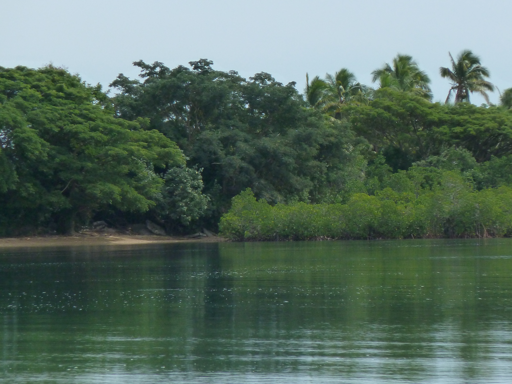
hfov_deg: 5.0
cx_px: 256
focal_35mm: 399
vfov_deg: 3.7
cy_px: 192
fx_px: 5902
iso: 250
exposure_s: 1/800
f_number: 5.6
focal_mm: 49.2
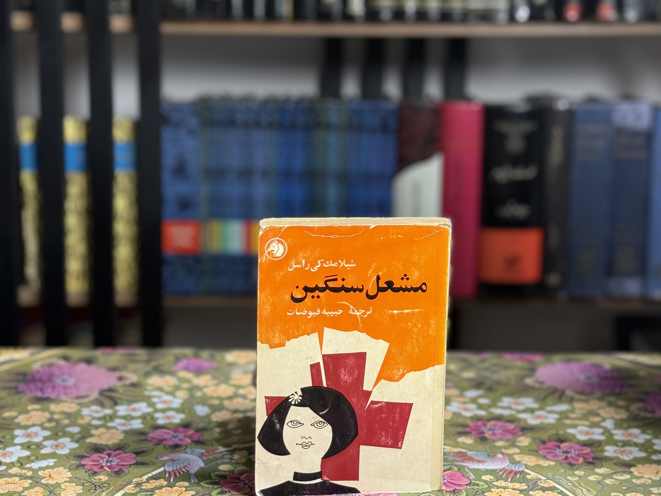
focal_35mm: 65
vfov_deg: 22.6
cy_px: 195
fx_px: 1241
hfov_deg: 29.8
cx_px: 328
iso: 160
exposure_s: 1/100
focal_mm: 6.76
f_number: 1.78
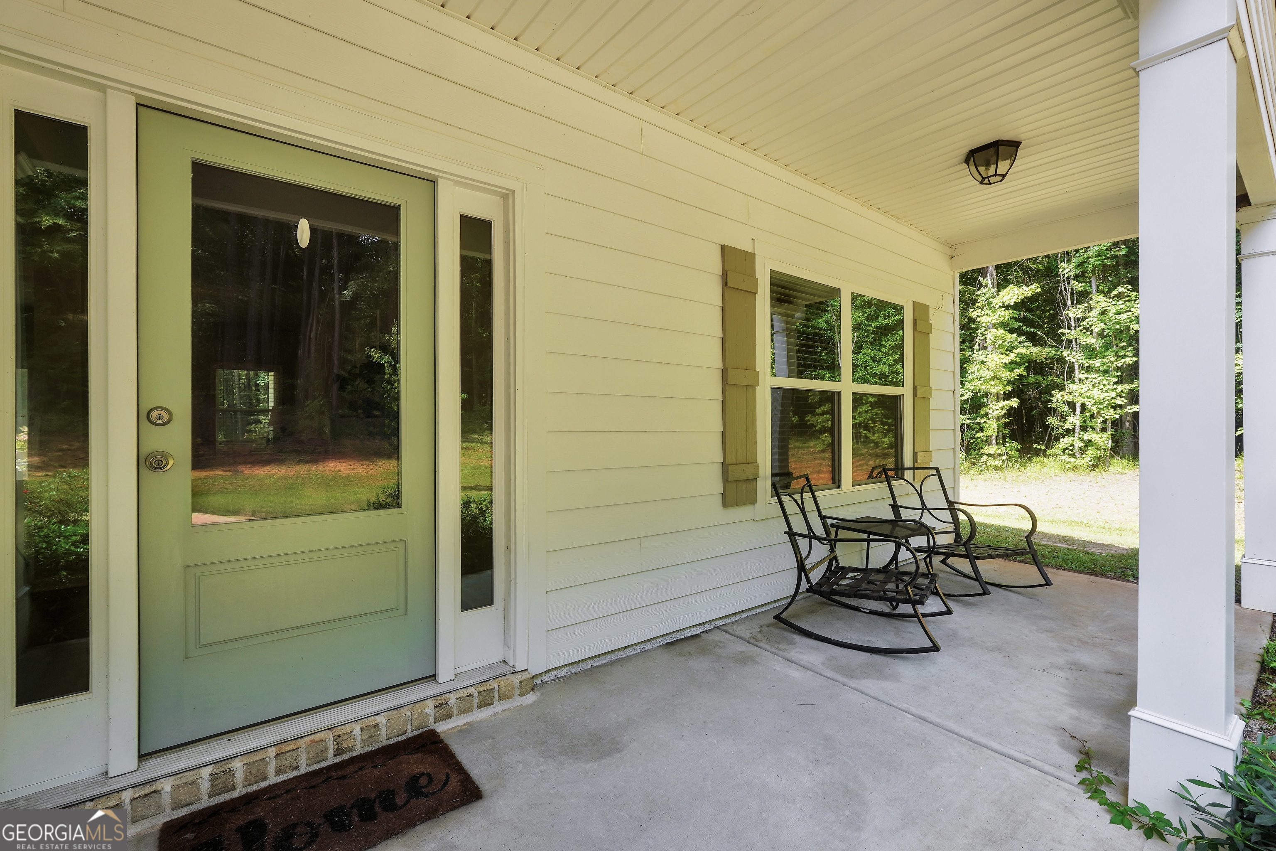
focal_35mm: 15
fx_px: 532
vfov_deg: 77.3
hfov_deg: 100.4
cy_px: 426
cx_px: 638
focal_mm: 10
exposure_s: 1/80
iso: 100
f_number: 5
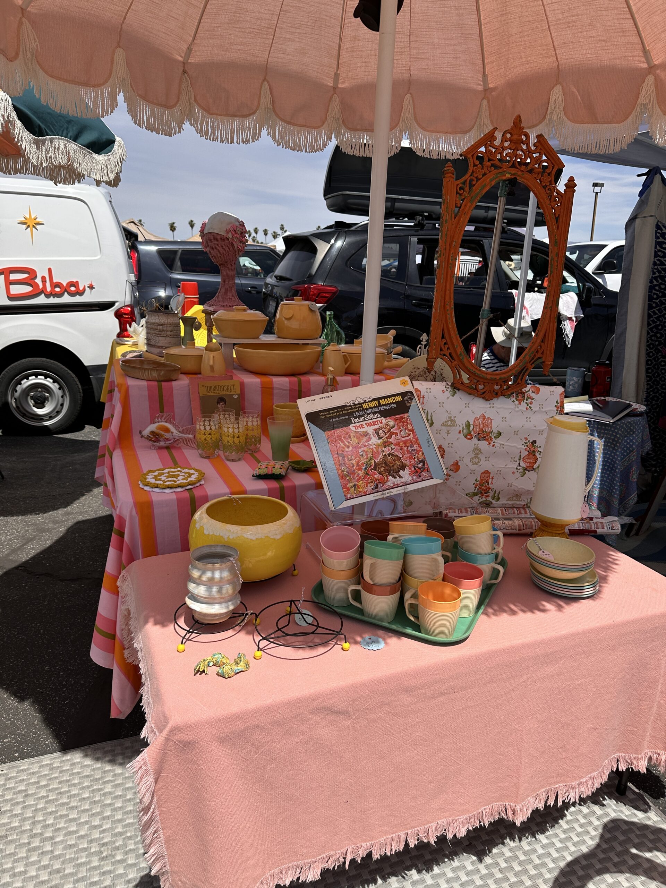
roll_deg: -1.8
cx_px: 333
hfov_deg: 56.8
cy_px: 444
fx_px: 616
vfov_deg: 71.6
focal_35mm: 24
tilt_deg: -15.3
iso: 80
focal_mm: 6.86
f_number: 1.78
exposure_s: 1/7042
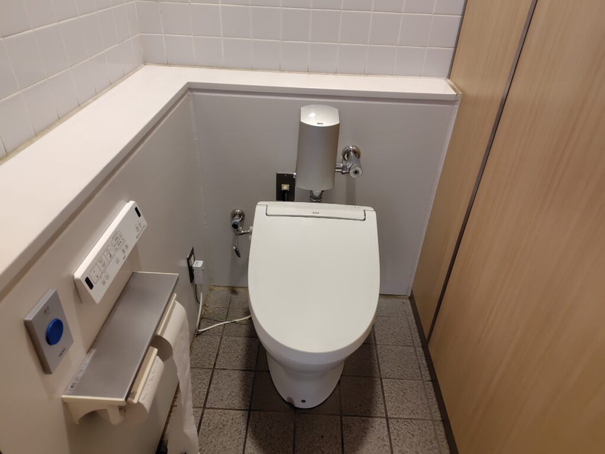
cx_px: 302
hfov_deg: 73.9
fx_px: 402
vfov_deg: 58.9
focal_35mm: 23
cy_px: 227
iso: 699
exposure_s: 1/50
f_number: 1.9
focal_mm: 5.6
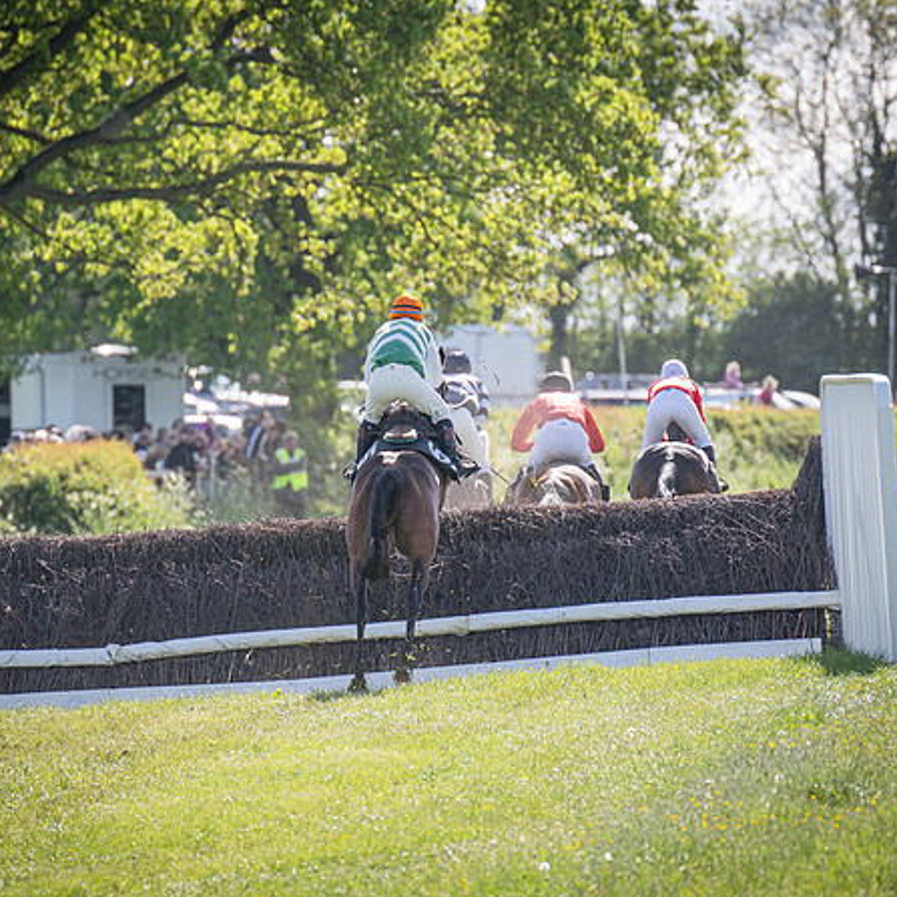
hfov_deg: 3.3
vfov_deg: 3.3
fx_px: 15802
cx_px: 408
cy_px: 447
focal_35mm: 539
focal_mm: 280
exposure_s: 1/2000
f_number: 4
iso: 400
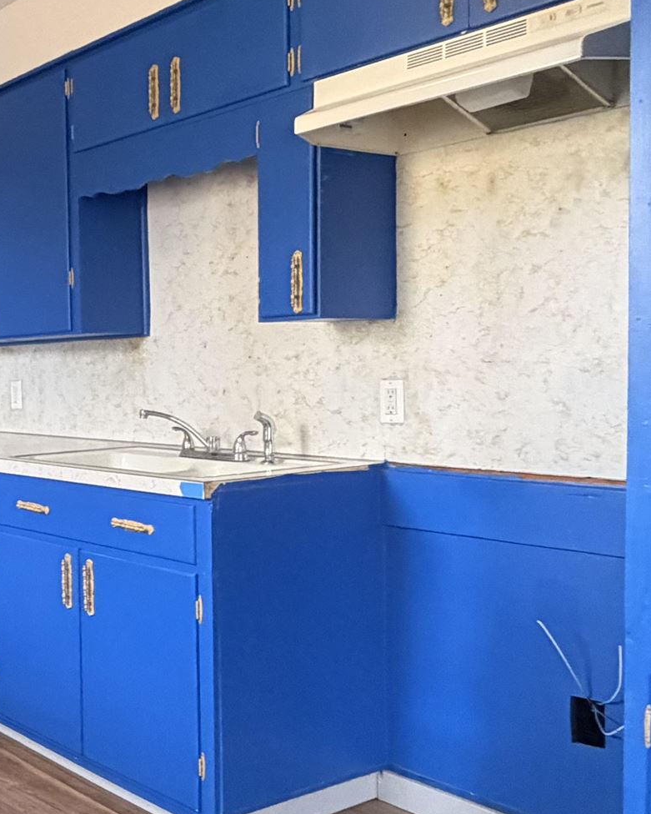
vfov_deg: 42.9
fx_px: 1035
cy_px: 429
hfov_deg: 30.4
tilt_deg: -3.7
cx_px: -104
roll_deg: +1.3
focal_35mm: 43
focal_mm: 2.22
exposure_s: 1/60
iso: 500
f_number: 2.2
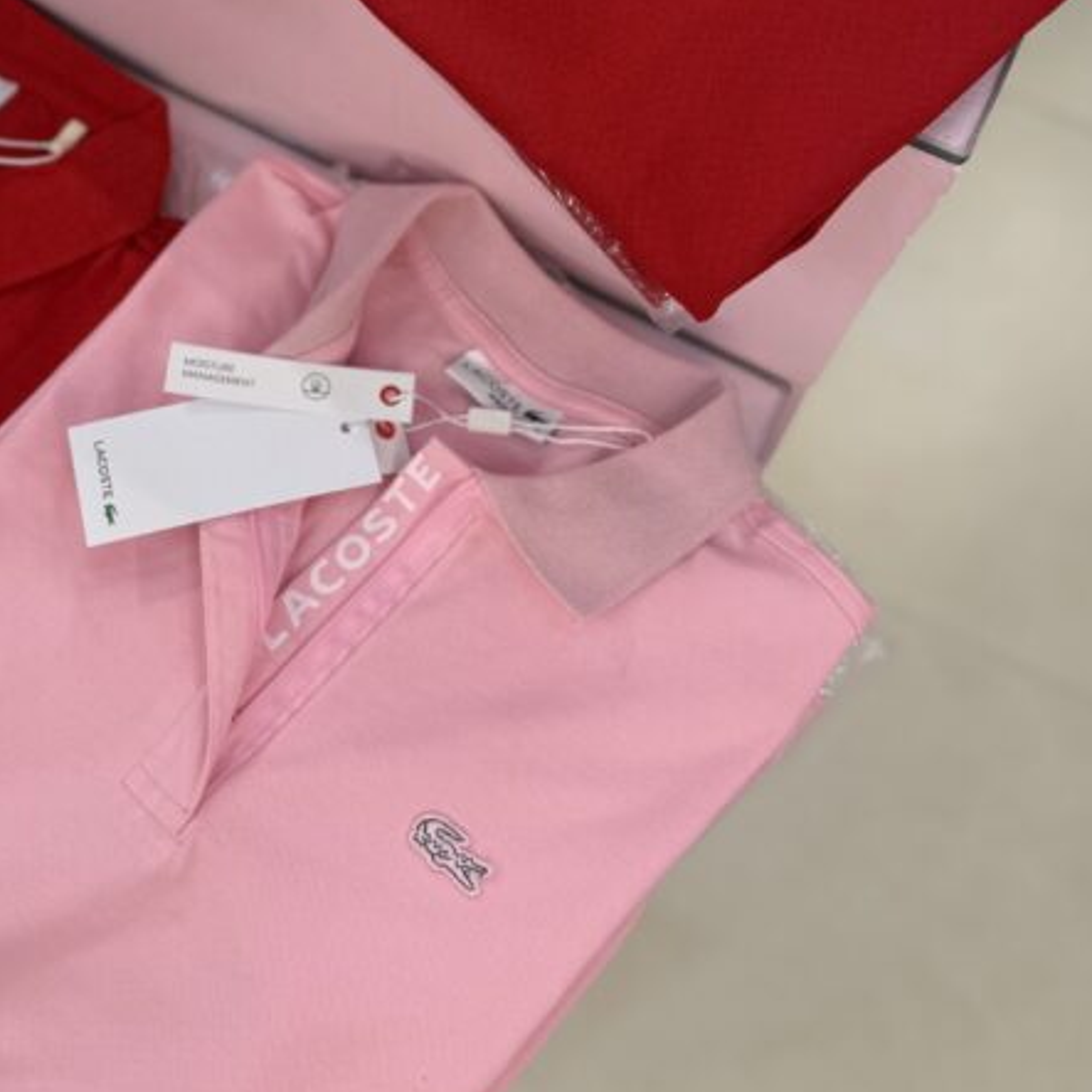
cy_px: 212
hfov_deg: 34.5
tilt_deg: -62.8
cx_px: 429
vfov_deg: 33.6
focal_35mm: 49
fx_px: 1749
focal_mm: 6.76
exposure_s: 1/368
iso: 80
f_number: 1.78
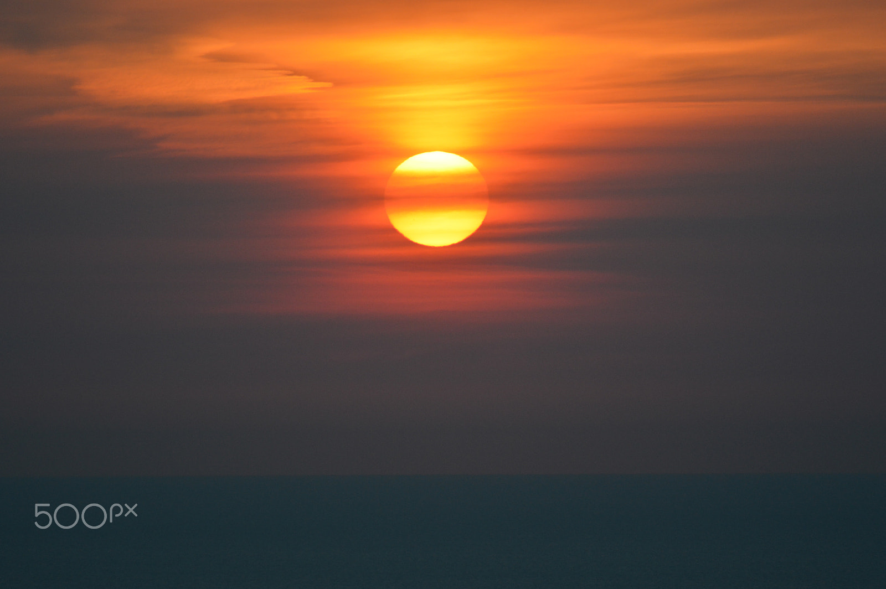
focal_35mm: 450
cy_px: 294
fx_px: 11066
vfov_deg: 3.0
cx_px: 443
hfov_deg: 4.6
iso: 400
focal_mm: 300
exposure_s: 1/400
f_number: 5.6
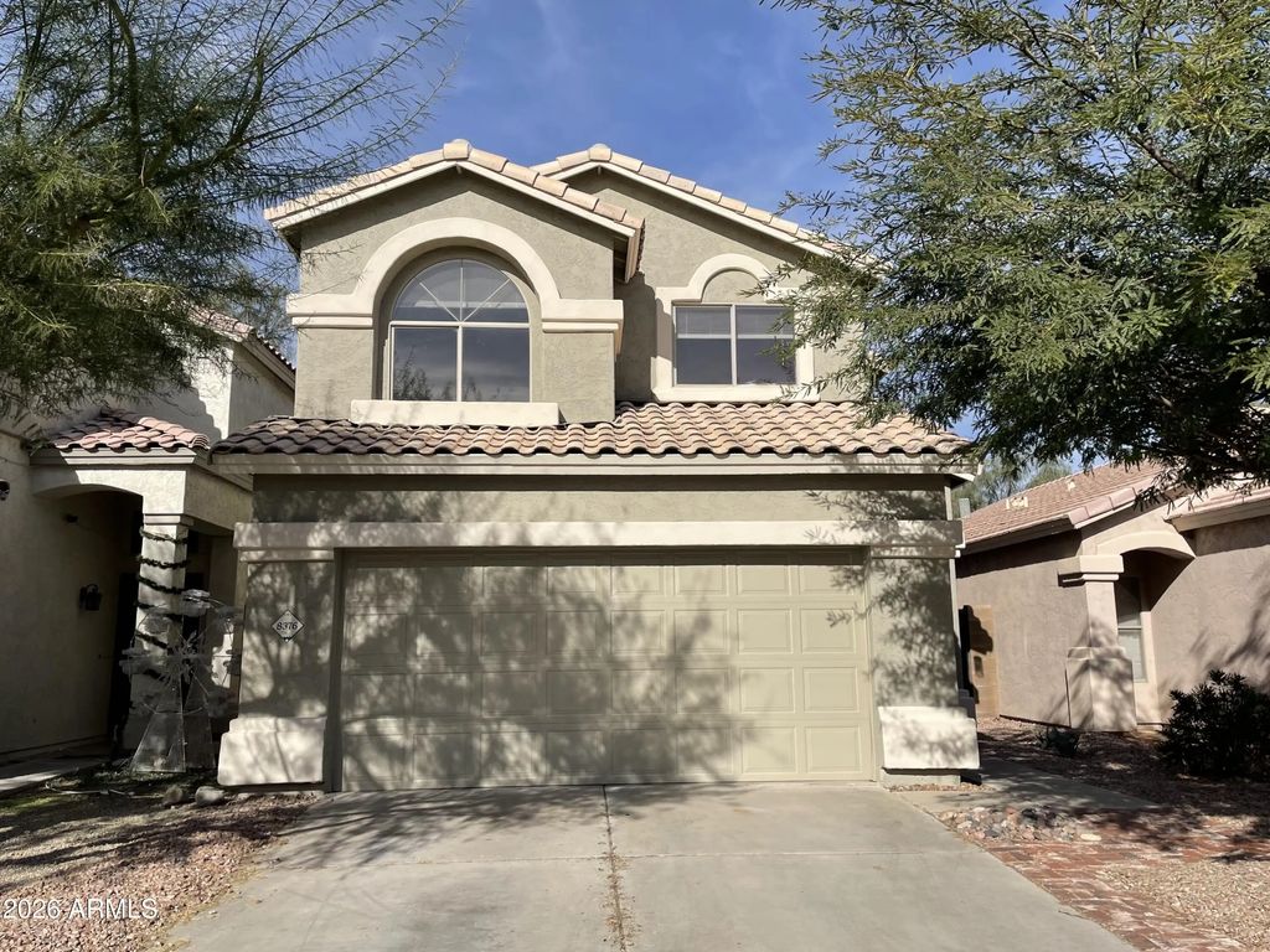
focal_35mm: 26
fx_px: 954
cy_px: 476
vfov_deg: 53.1
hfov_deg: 67.3
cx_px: 635
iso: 32
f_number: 1.6
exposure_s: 1/5556
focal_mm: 4.2
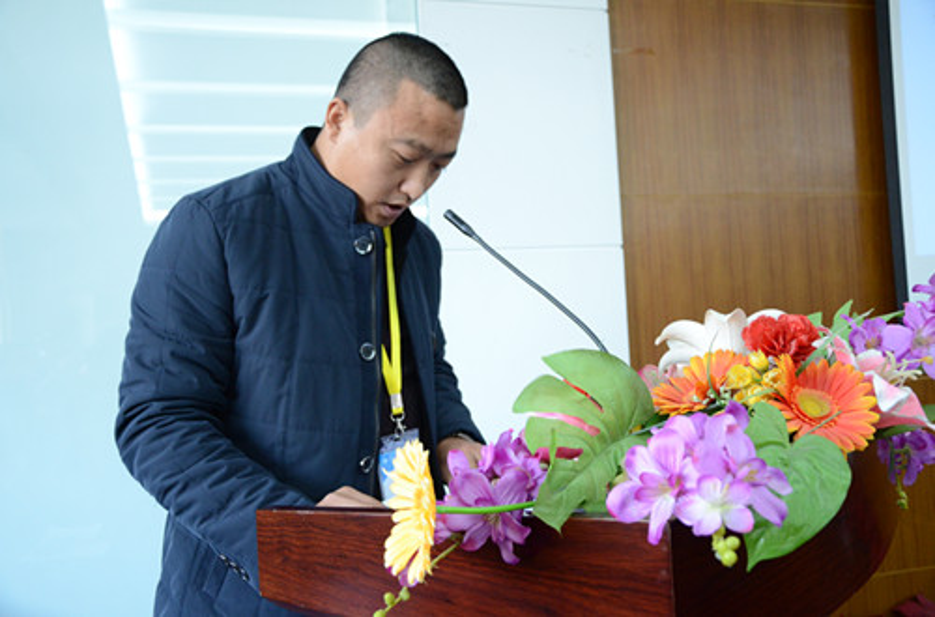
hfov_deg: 53.3
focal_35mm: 36
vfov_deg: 36.6
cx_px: 468
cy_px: 308
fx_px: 932
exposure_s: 1/60
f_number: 4
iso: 2000
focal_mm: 24
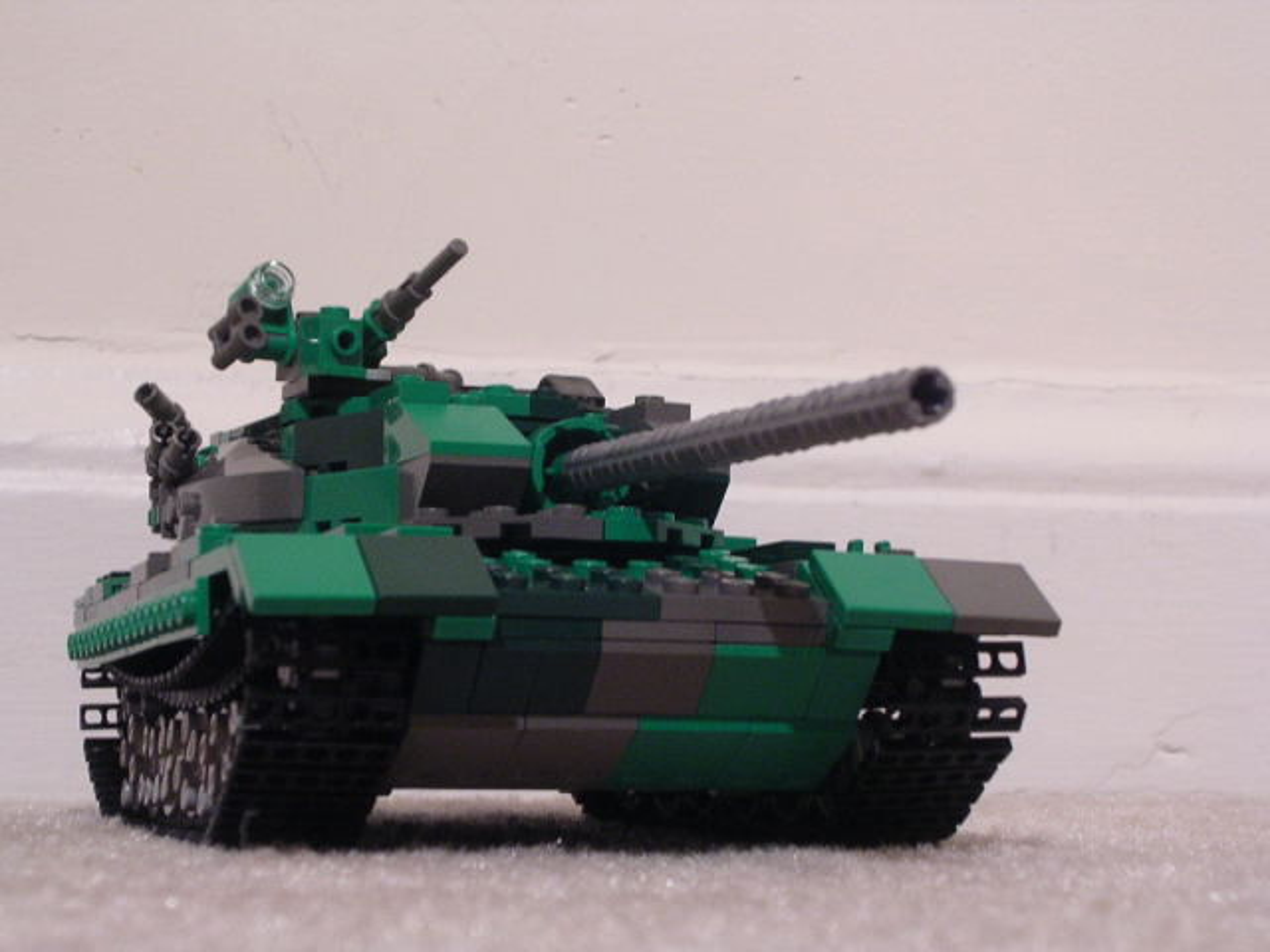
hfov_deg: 24.1
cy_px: 476
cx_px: 635
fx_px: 2972
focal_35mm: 81
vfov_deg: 18.2
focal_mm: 12.3
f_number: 4
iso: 345
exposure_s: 1/3.6
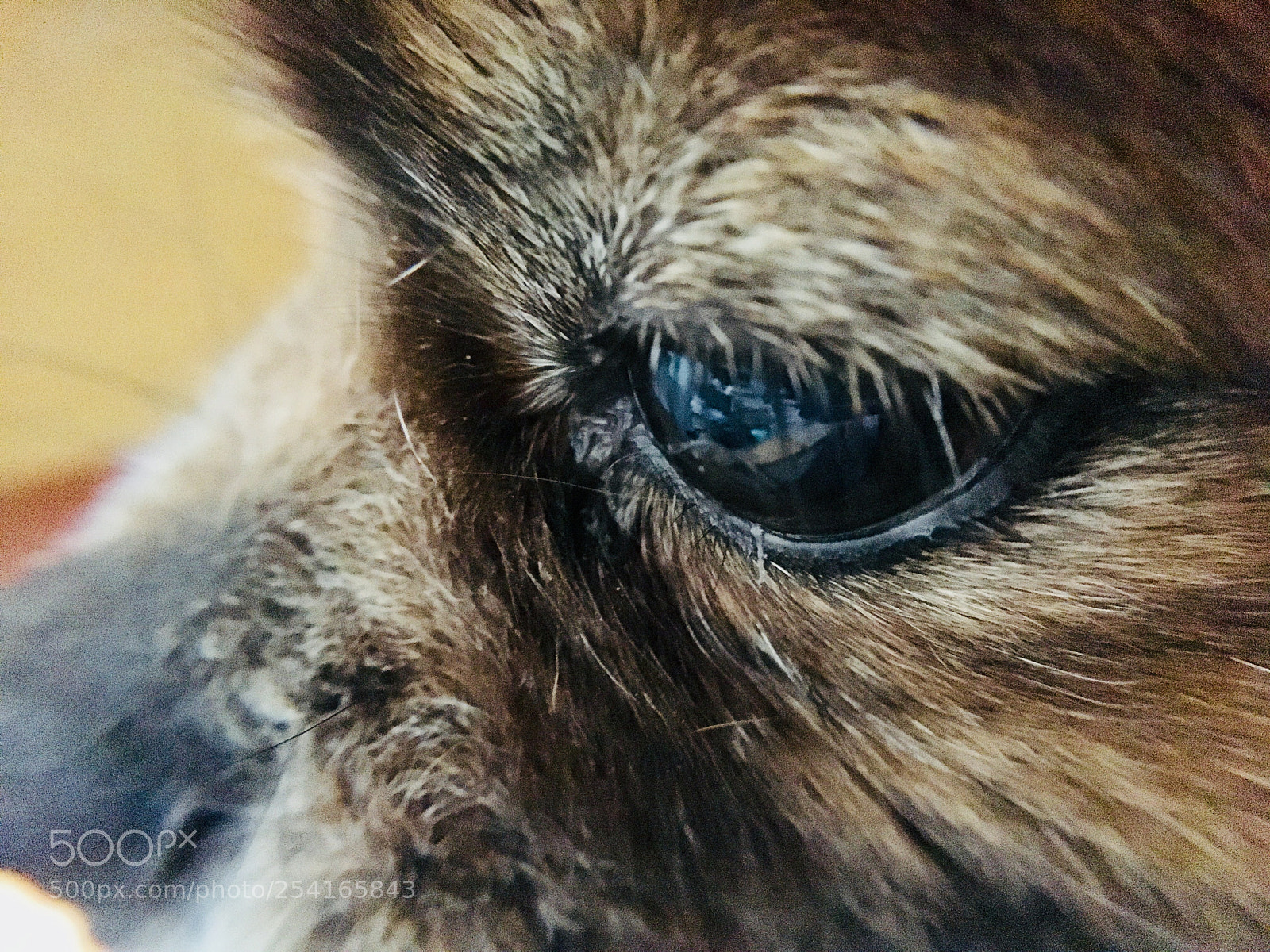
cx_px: 635
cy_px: 476
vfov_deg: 48.2
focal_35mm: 29
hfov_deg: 61.7
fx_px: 1064
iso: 2000
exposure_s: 1/17
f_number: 2.2
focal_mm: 4.15
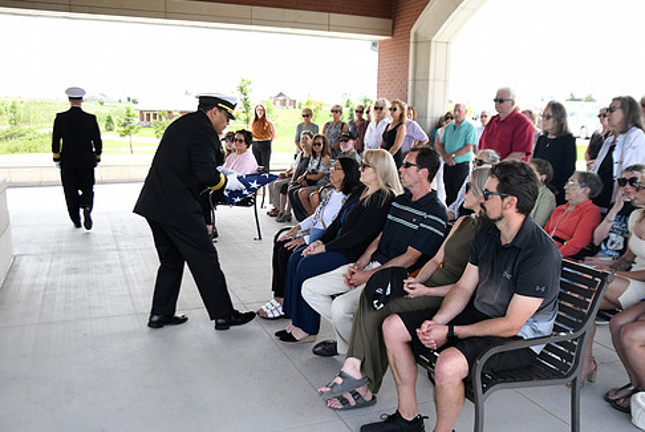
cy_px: 240
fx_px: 556
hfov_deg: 60.2
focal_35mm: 31
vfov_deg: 42.3
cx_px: 311
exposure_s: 1/5000
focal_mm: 26
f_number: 2.8
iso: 1600
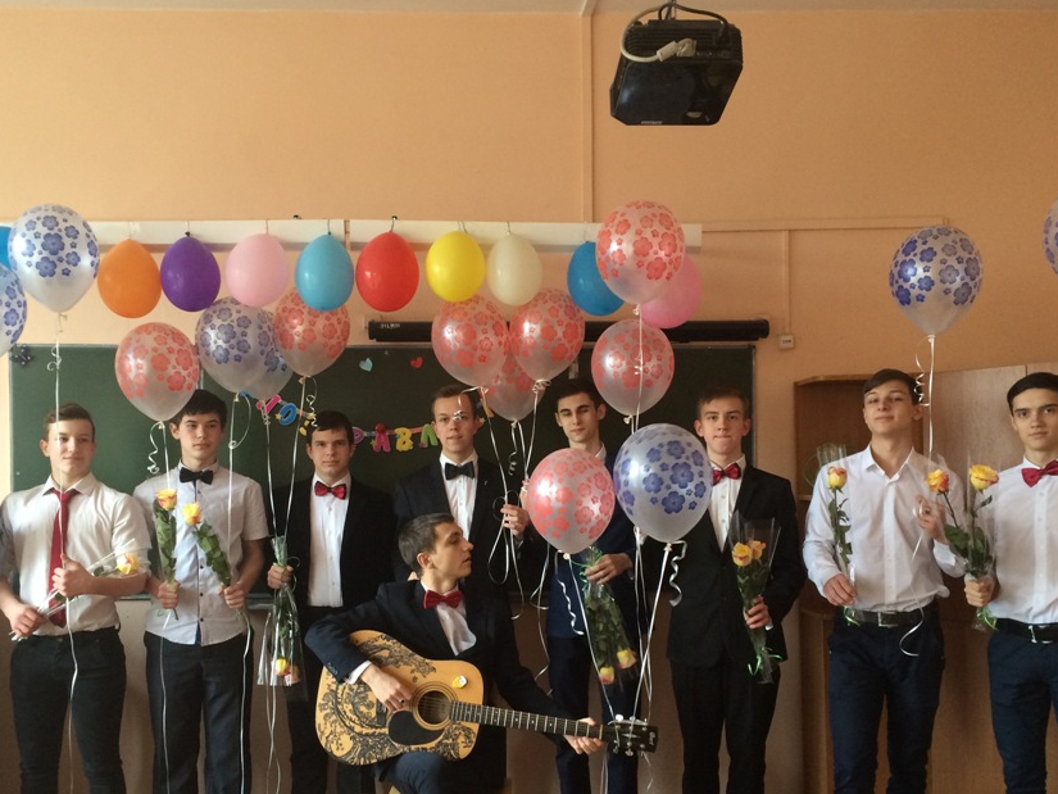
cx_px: 489
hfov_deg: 51.3
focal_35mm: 36
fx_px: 1100
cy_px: 477
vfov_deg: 39.5
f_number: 2.2
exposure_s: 1/33
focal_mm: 4.15
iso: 160
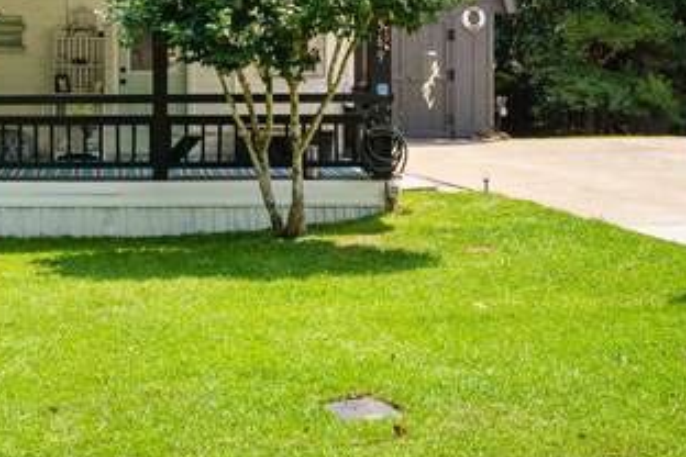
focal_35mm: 78
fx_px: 1486
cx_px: 75
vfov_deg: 17.2
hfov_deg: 25.2
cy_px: 47
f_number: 8
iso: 100
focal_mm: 19
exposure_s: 1/15
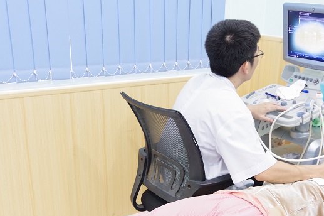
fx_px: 432
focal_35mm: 48
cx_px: 220
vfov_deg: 27.6
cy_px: 166
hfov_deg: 40.5
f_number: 4
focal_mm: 21
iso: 1600
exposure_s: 1/13
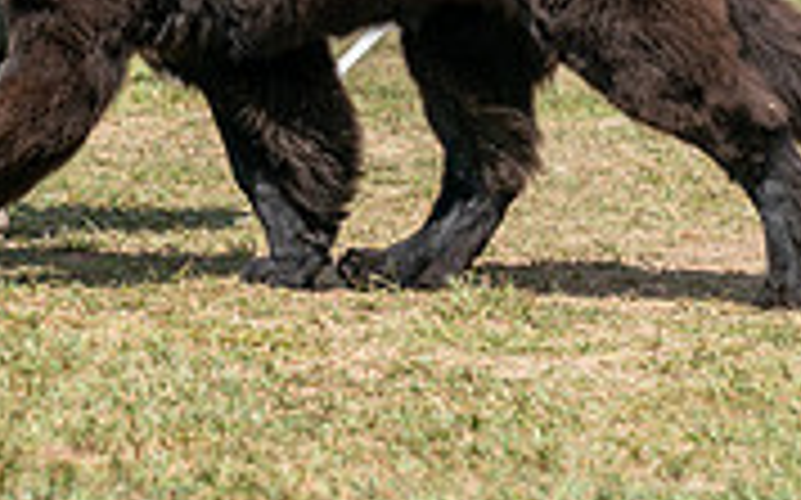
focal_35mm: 463
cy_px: -432
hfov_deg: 4.5
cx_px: -20
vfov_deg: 2.8
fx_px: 10101
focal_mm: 120
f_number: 4.5
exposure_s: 1/1600
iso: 250
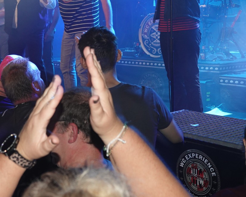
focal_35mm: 64
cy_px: 43
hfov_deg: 29.3
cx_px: 79
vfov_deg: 23.5
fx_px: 466
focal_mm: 12.96
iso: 400
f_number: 3.2
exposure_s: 1/40
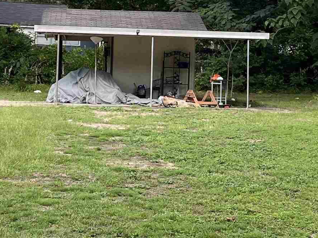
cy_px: 27
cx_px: 152
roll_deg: -0.9
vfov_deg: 16.2
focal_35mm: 90
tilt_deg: +5.8
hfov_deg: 21.8
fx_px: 827
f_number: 1.6
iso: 50
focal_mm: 5.1
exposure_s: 1/710
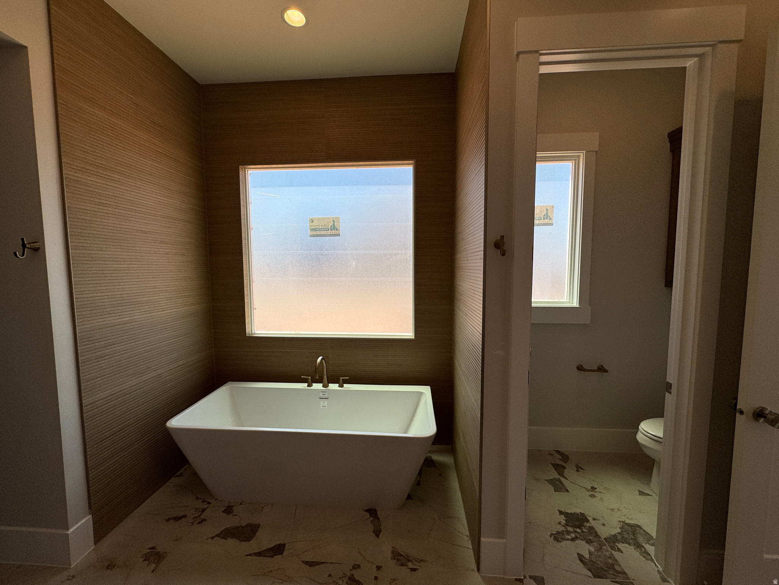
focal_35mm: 14
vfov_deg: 85.7
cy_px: 292
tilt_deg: -4.1
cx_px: 390
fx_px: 315
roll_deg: +0.2
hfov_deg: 102.1
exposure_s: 1/821
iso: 40
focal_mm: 2.22
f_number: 2.2
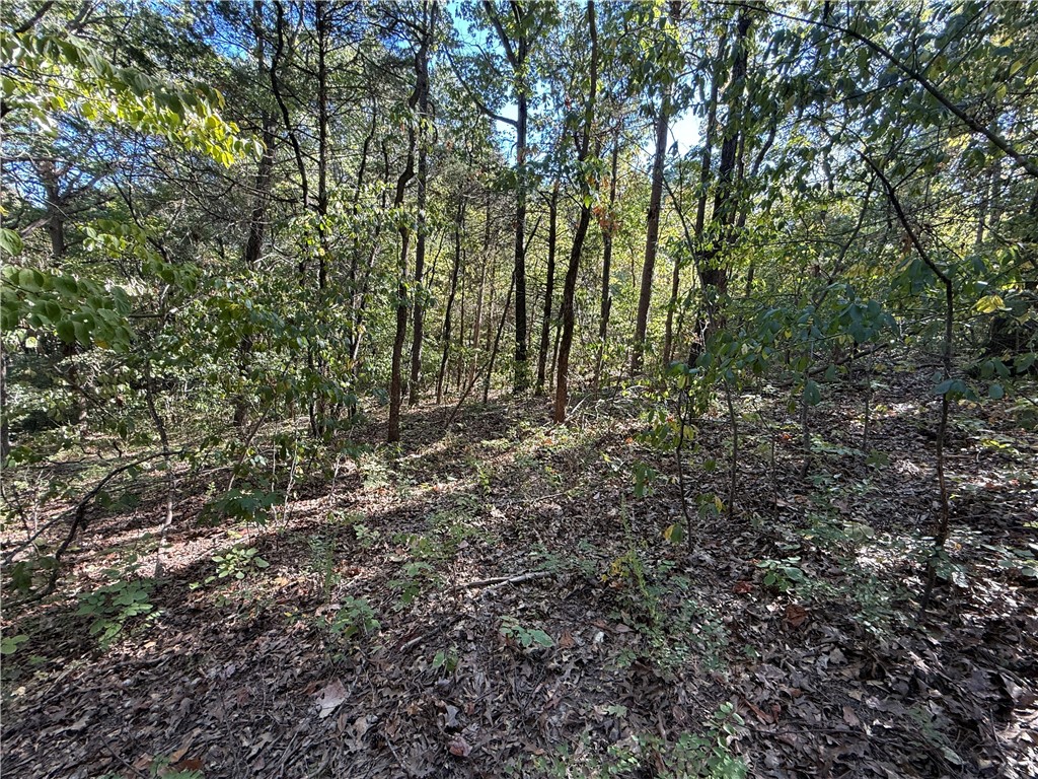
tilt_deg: -10.4
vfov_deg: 85.7
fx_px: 420
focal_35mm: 14
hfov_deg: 102.1
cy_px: 390
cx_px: 519
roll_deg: -5.4
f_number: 2.2
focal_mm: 2.22
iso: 100
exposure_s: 1/99
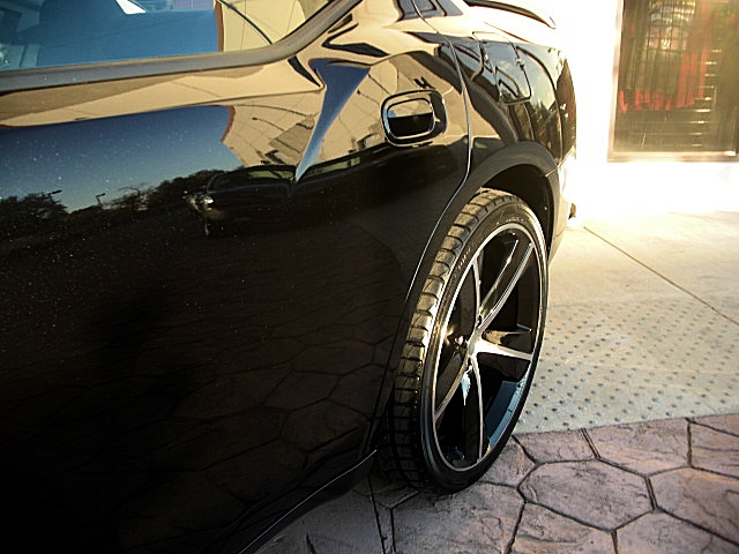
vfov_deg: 39.7
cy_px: 277
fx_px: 769
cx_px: 370
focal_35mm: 36
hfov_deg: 51.4
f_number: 2.8
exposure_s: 1/80
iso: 50
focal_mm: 6.3
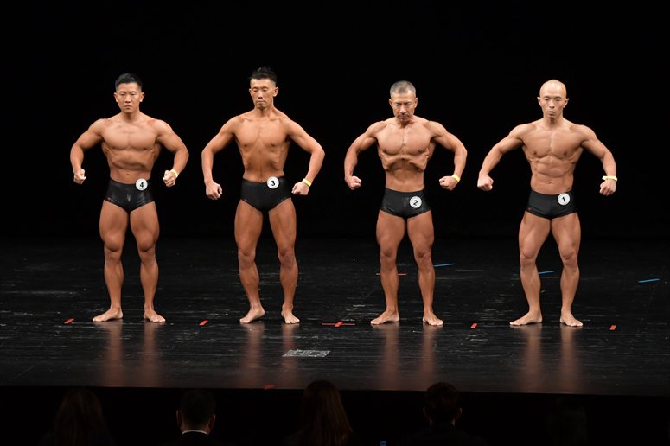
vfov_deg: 7.3
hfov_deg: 11.0
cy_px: 223
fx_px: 3479
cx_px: 335
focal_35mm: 187
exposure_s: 1/400
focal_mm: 125
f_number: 5.6
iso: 2500
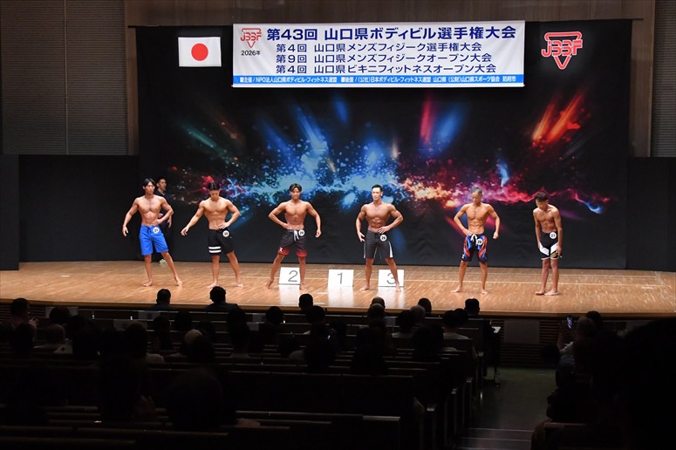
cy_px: 225
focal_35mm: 72
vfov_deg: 18.9
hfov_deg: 28.1
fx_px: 1351
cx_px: 338
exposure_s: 1/400
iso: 8000
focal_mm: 48
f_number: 5.6
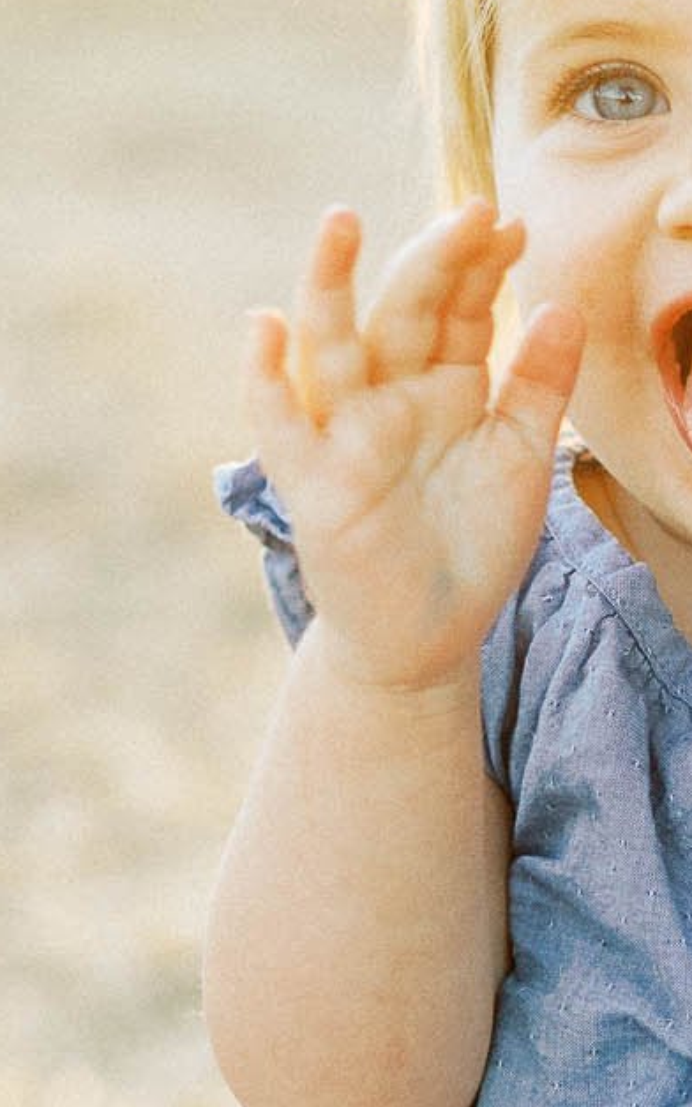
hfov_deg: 8.2
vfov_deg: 13.1
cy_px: 589
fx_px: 4827
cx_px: 626
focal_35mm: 160
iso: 400
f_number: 1.8
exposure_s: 1/800
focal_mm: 35
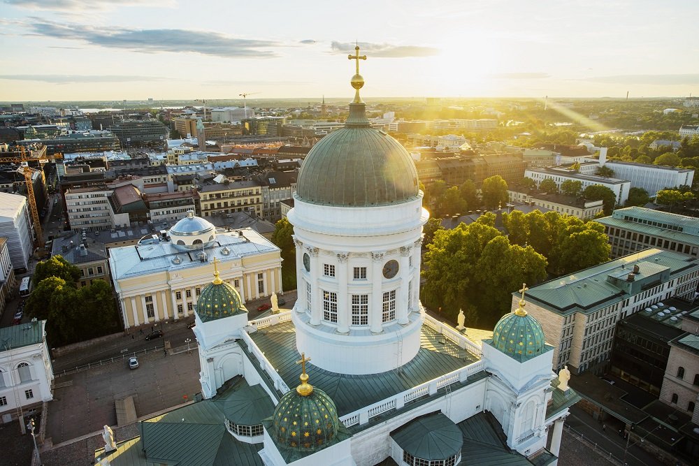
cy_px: 233
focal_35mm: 23
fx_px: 447
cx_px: 350
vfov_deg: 55.1
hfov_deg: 76.1
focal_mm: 23
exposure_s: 1/100
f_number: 8
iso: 100
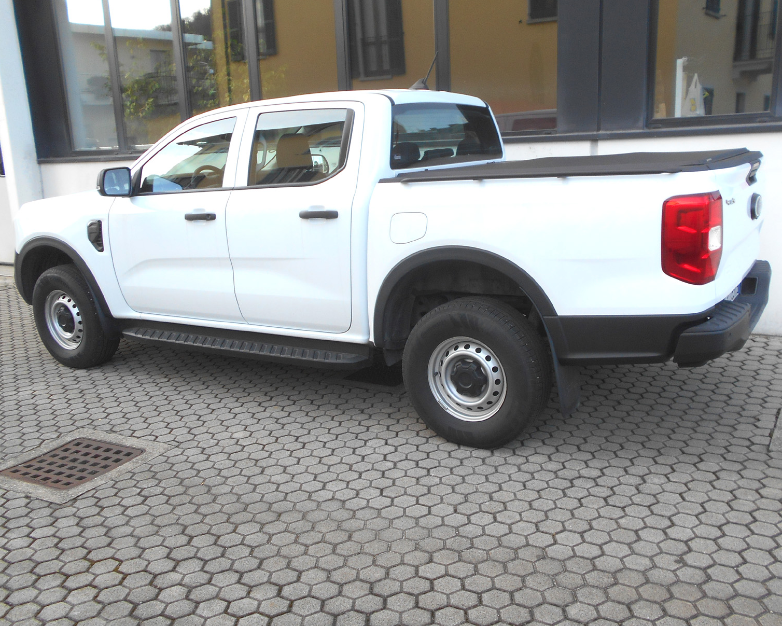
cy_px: 304
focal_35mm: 28
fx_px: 648
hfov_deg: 62.2
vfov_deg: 51.5
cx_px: 392
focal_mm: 4.6
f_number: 3.2
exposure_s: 1/80
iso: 80
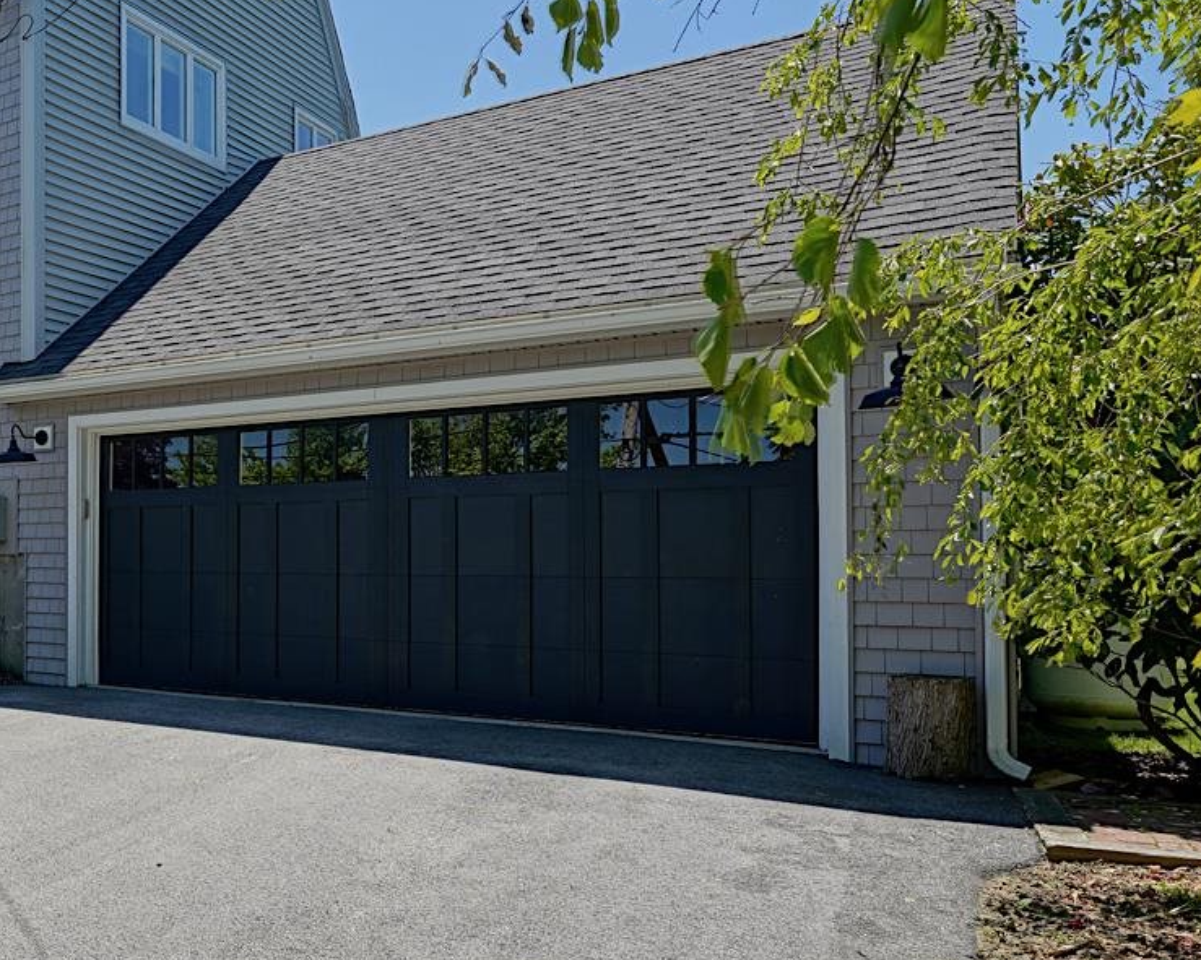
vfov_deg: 45.7
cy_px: 525
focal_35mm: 32
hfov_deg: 43.1
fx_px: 1137
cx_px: -127
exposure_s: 1/200
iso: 100
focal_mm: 14
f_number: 7.1
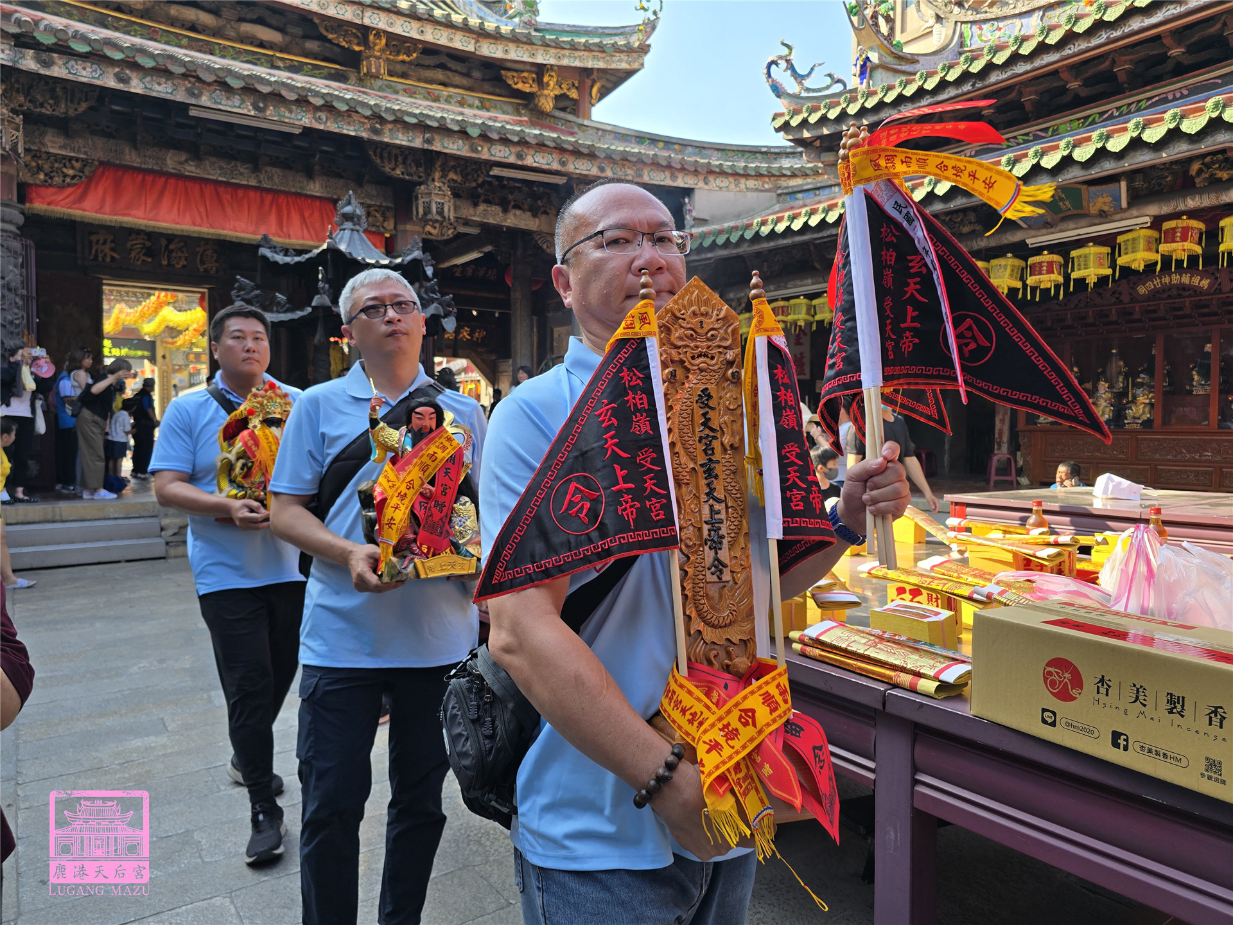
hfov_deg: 73.9
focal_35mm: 23
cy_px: 462
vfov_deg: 58.9
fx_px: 819
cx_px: 616
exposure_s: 1/297
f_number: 1.7
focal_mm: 6.3
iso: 12
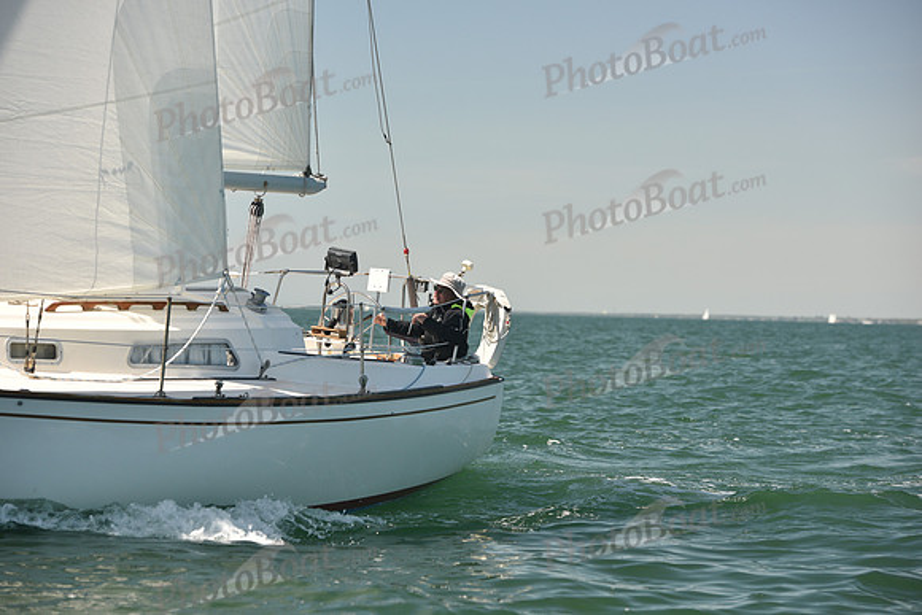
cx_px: 461
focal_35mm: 120
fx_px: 3074
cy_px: 308
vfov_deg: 11.4
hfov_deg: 17.1
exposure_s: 1/800
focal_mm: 120
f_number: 4.5
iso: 250
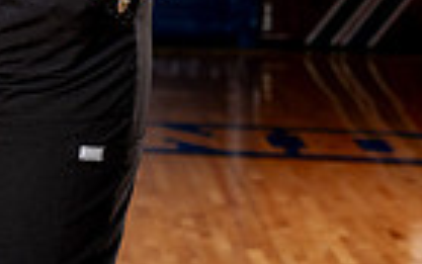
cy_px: -379
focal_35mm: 214
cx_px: 30
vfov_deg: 5.9
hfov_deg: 9.7
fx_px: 2462
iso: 200
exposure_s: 1/250
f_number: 5.6
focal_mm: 65
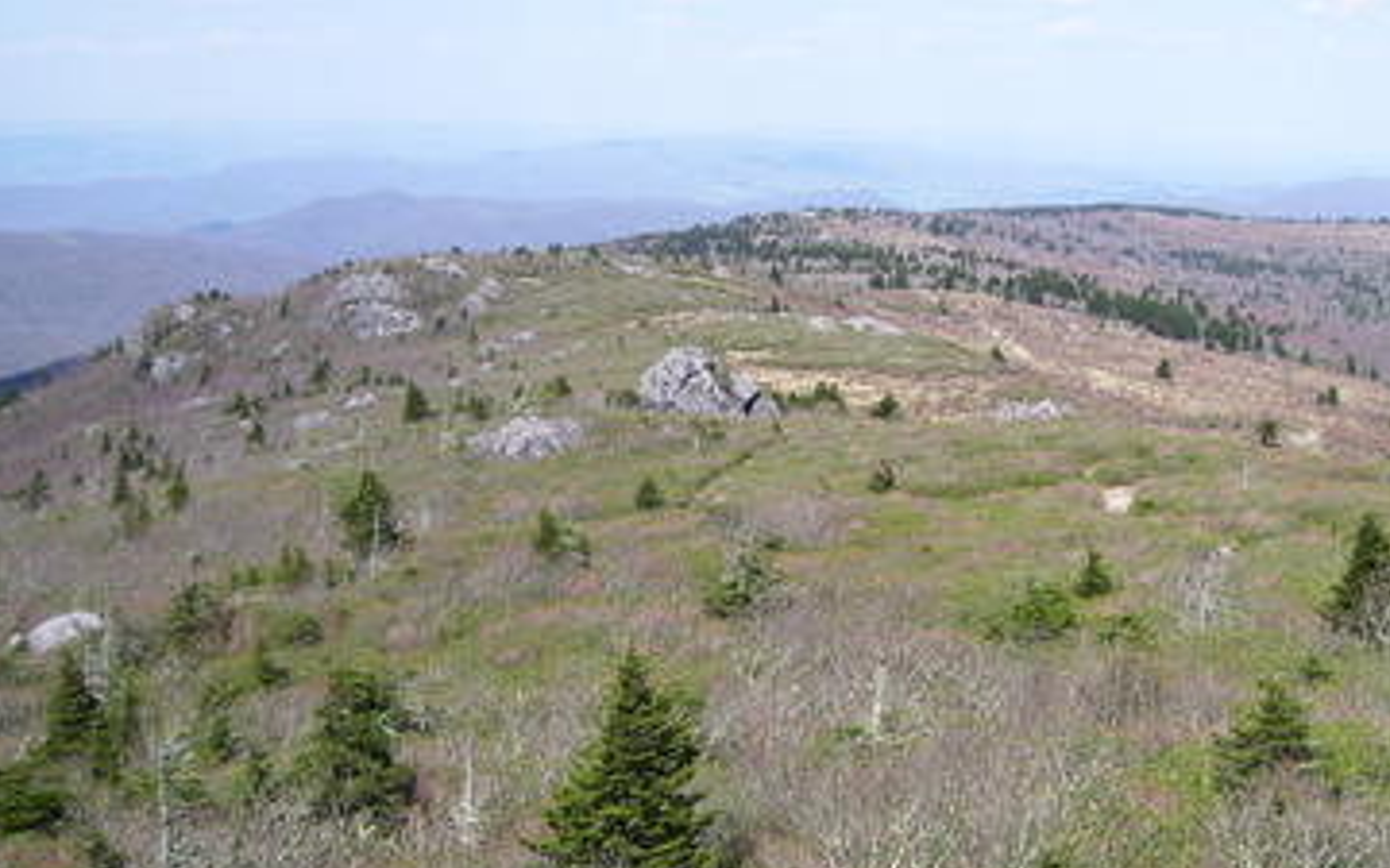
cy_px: 442
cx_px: 888
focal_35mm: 53
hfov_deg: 37.9
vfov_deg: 24.4
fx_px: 2008
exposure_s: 1/500
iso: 80
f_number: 4.8
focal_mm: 6
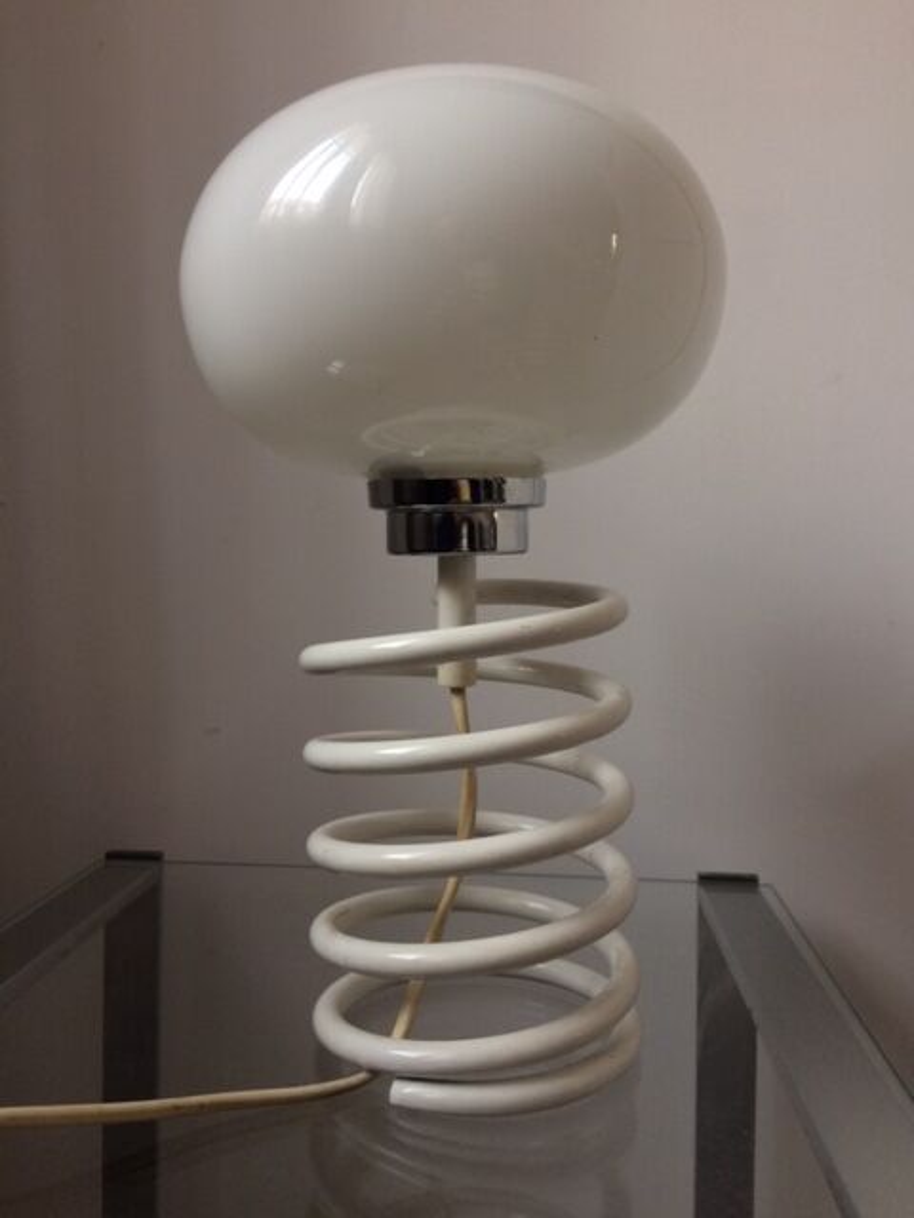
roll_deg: -0.5
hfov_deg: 48.2
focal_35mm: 29
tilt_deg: -5.1
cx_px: 457
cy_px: 609
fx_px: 1021
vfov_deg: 61.7
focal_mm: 4.15
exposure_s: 1/33
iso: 100
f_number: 2.2
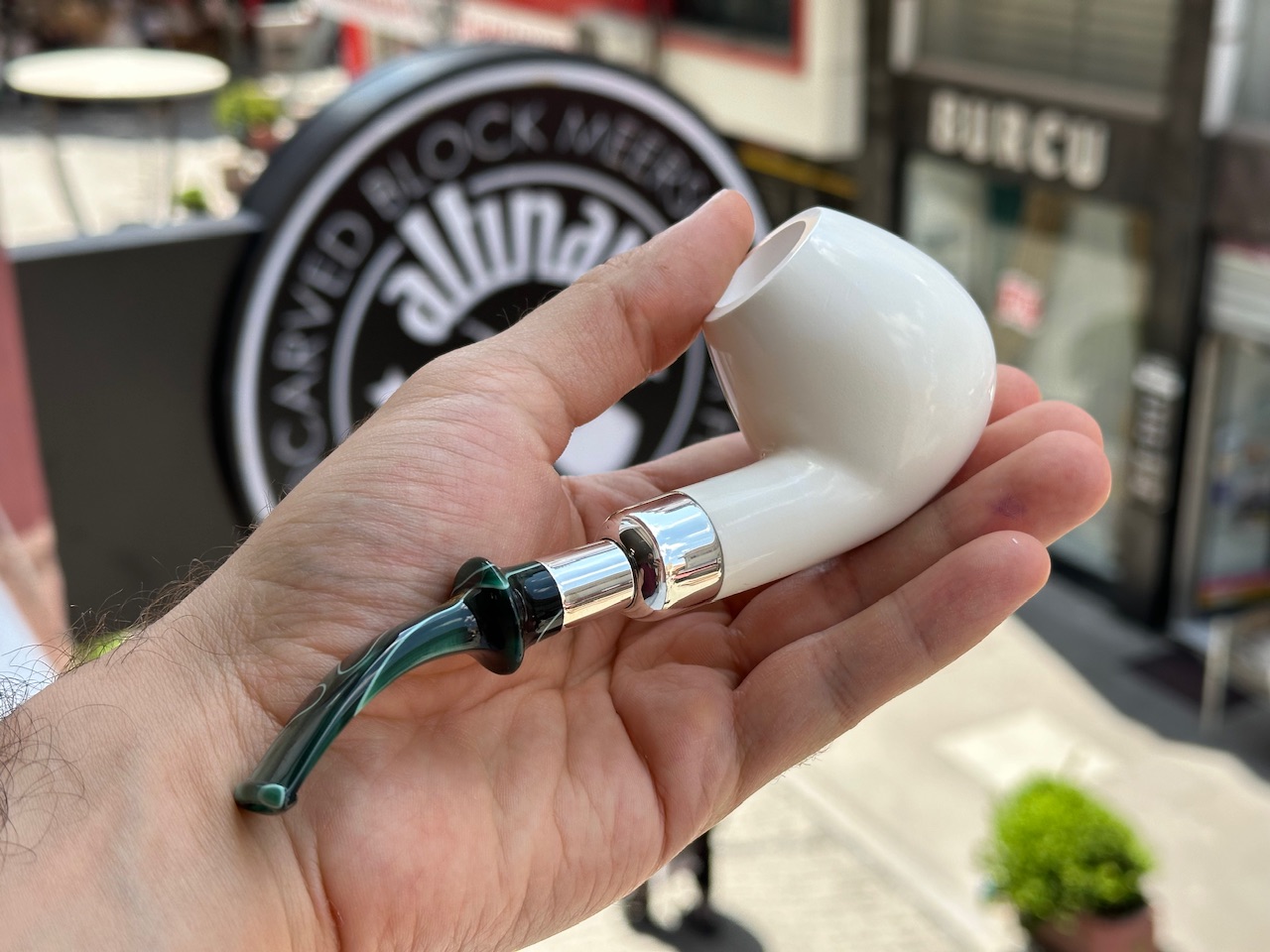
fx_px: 1761
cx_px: 635
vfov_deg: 30.3
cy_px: 476
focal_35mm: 48
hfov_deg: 39.7
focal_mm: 6.86
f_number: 1.78
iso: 64
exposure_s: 1/1041
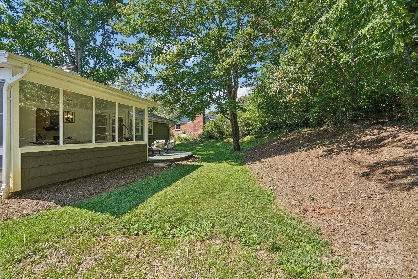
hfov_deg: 100.4
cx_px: 209
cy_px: 140
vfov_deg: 77.3
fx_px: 174
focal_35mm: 15
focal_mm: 10
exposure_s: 1/60
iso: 100
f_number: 8
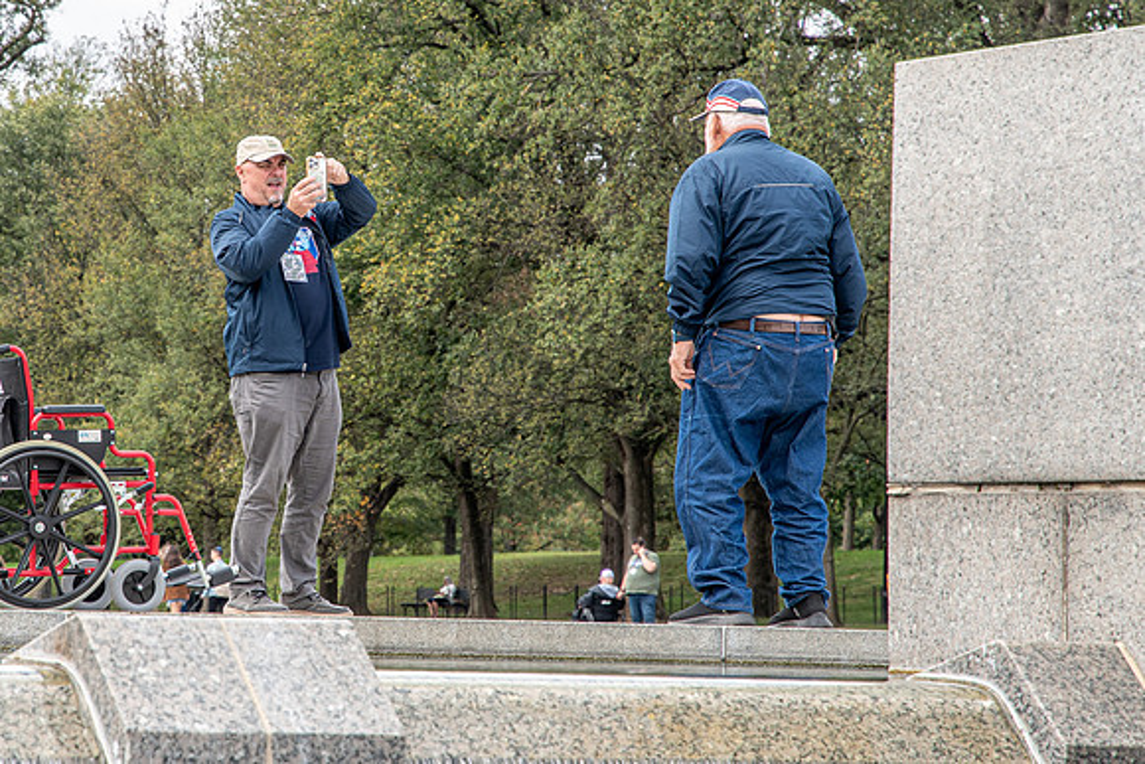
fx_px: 5608
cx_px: 304
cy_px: 298
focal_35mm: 176
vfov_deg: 7.8
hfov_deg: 11.6
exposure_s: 1/125
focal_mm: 80
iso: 140
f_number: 7.1
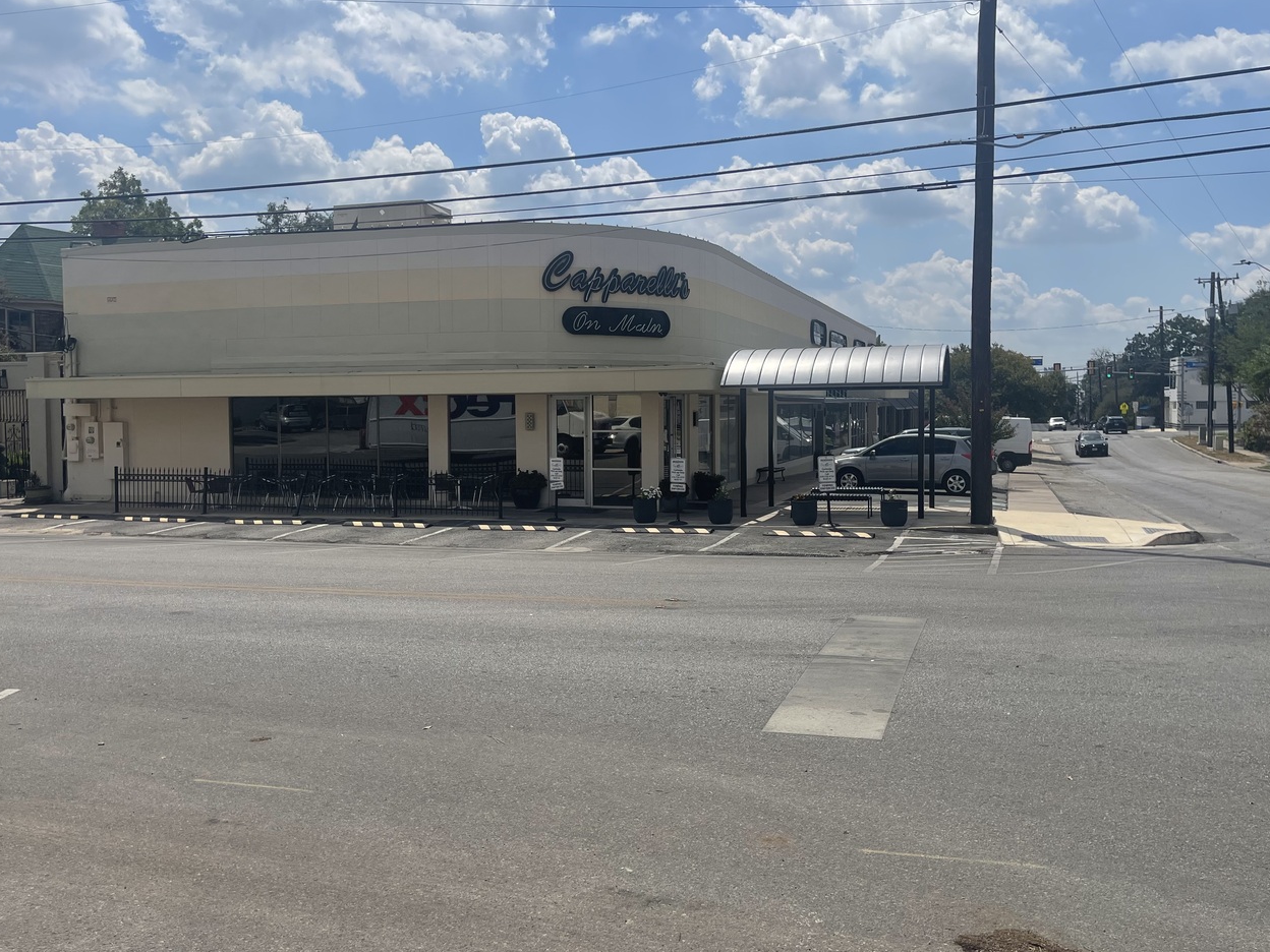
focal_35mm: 30
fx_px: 1101
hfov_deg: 60.0
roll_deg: +1.5
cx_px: 626
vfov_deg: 46.8
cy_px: 445
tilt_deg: -3.1
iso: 32
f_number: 1.6
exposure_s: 1/9174
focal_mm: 5.1
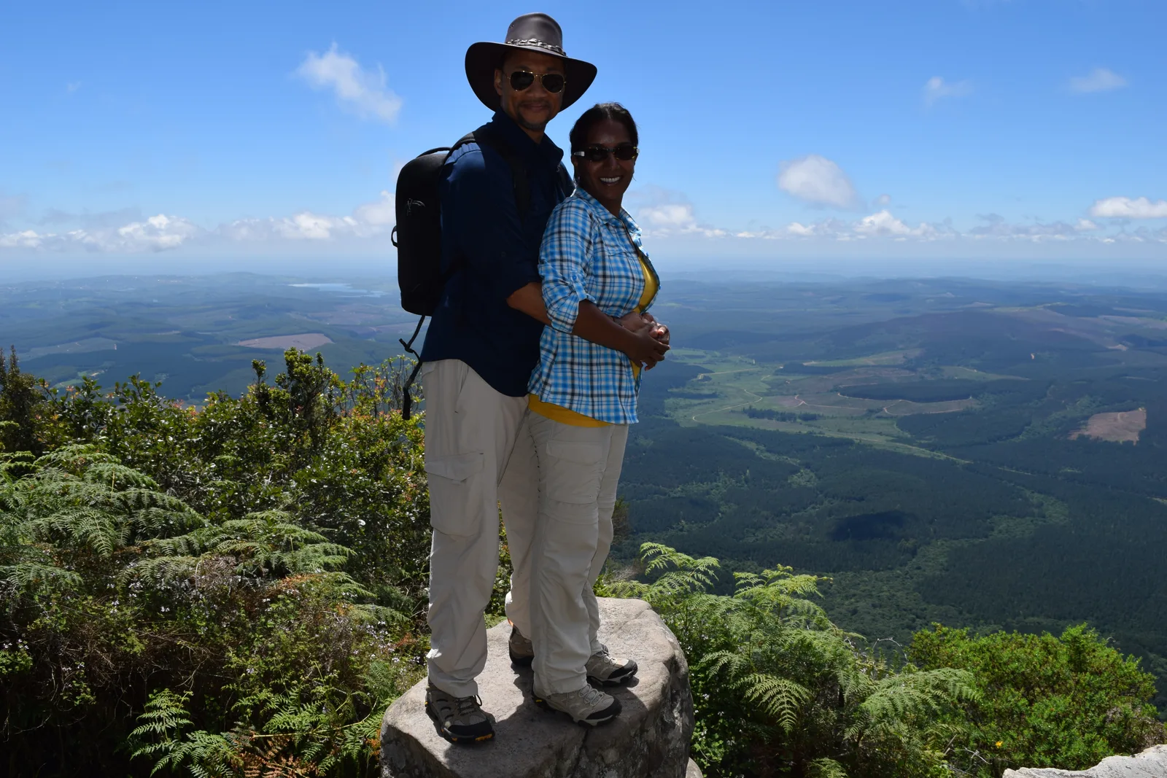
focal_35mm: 32
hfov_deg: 59.5
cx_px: 584
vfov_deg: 41.7
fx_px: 1021
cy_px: 389
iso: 100
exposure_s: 1/200
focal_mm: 21
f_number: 11
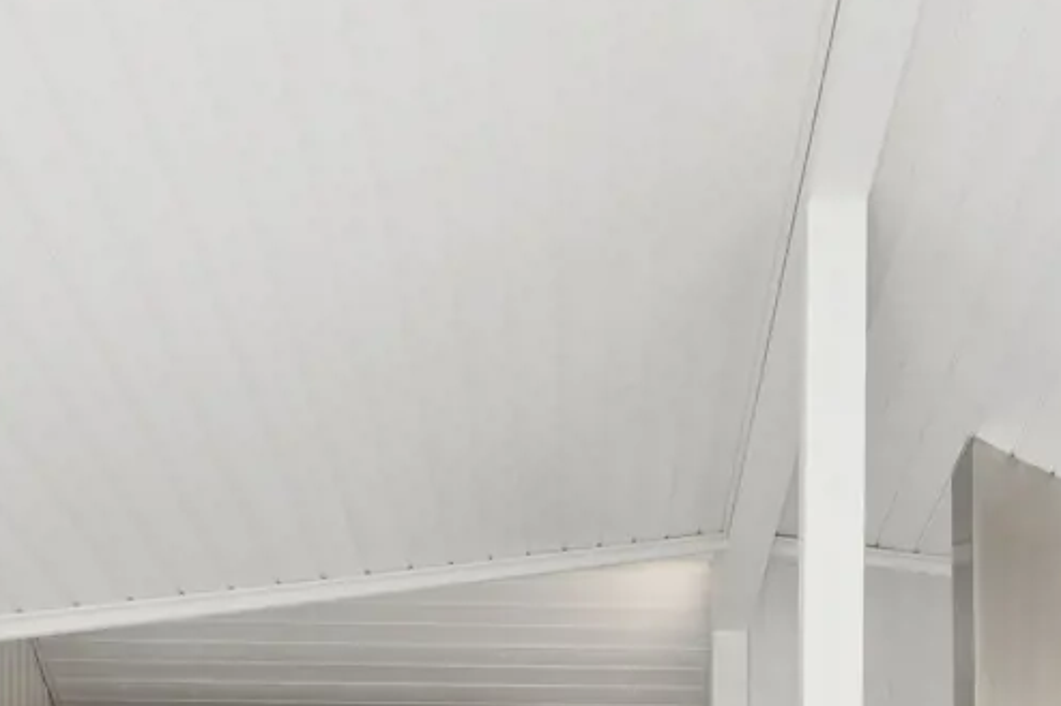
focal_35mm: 73
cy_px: 1273
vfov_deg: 15.9
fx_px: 2148
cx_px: 634
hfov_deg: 27.7
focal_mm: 12.5
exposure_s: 1/100
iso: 200
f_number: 9
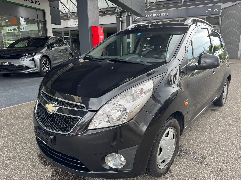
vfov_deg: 56.8
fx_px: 167
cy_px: 90
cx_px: 120
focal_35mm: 24
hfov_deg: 71.6
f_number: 1.78
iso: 64
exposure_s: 1/121
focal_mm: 6.76
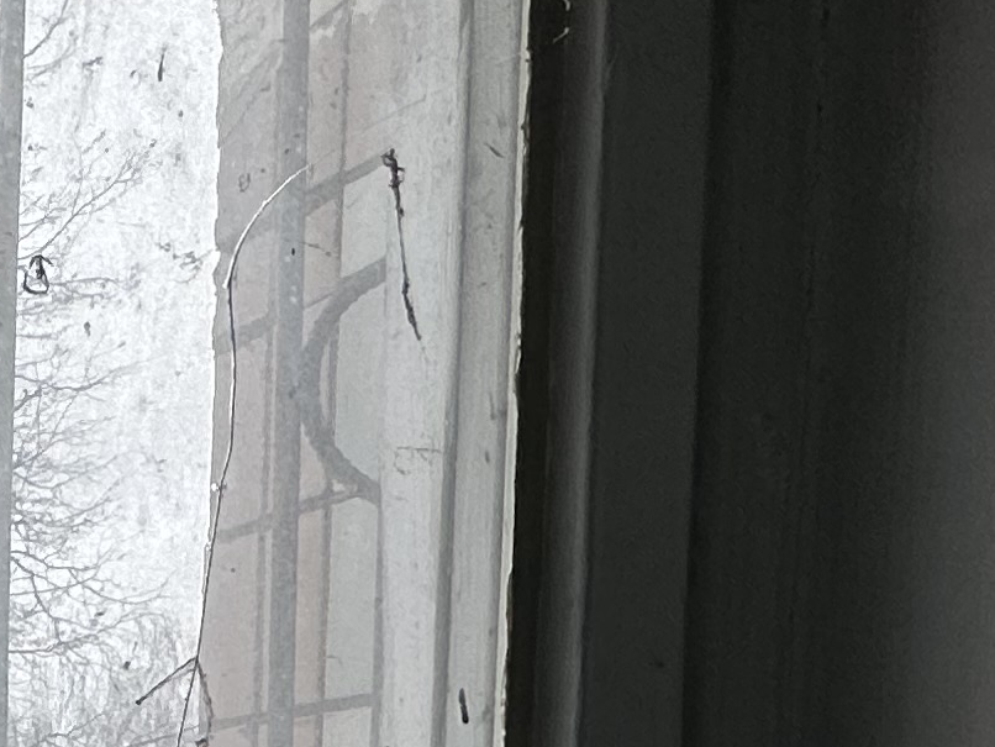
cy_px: 1042
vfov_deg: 19.0
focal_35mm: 70
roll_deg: +0.4
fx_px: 2013
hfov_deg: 19.0
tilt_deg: -3.7
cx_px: -926
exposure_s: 1/425
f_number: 2.2
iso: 40
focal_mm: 2.22
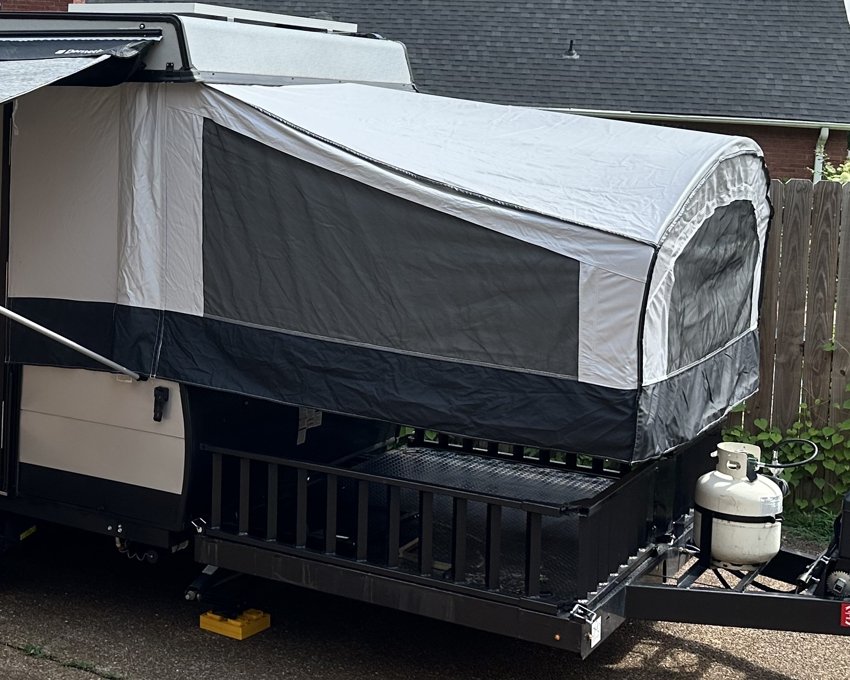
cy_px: 159
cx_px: 123
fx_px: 1459
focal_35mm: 58
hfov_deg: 31.3
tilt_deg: -2.4
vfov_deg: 25.9
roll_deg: -3.4
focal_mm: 6.86
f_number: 1.78
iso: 80
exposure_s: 1/2882
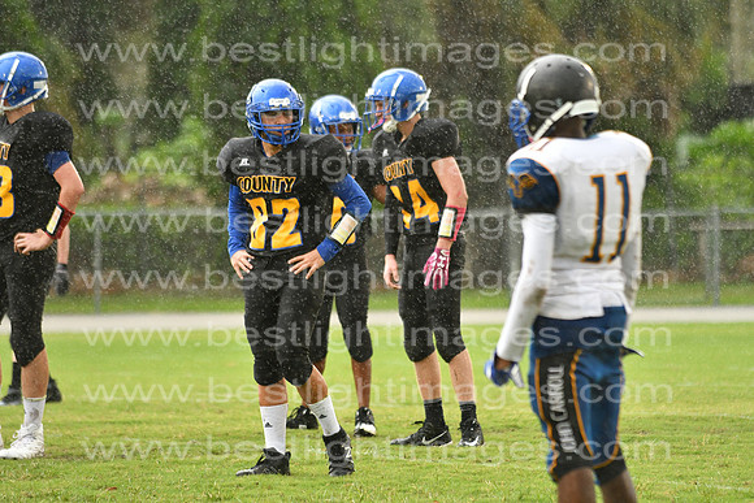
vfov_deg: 6.5
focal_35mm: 210
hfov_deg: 9.8
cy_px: 252
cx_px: 377
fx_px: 4399
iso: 1000
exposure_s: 1/800
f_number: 3.5
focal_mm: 140
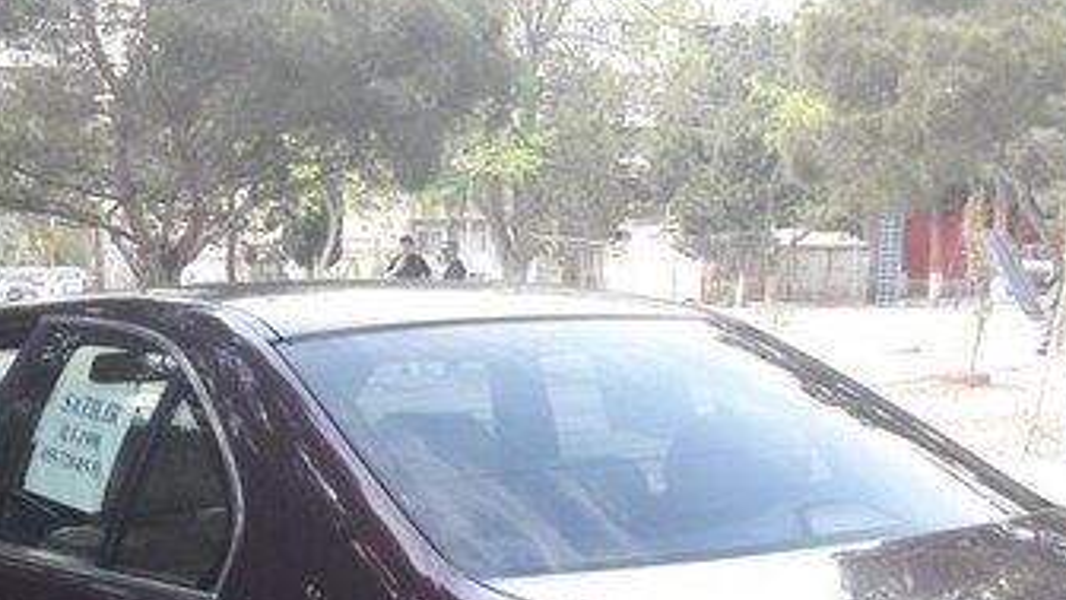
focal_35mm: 60
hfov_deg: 34.7
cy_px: 744
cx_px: 384
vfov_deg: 18.8
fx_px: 1696
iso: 40
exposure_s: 1/102
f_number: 1.9
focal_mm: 3.7
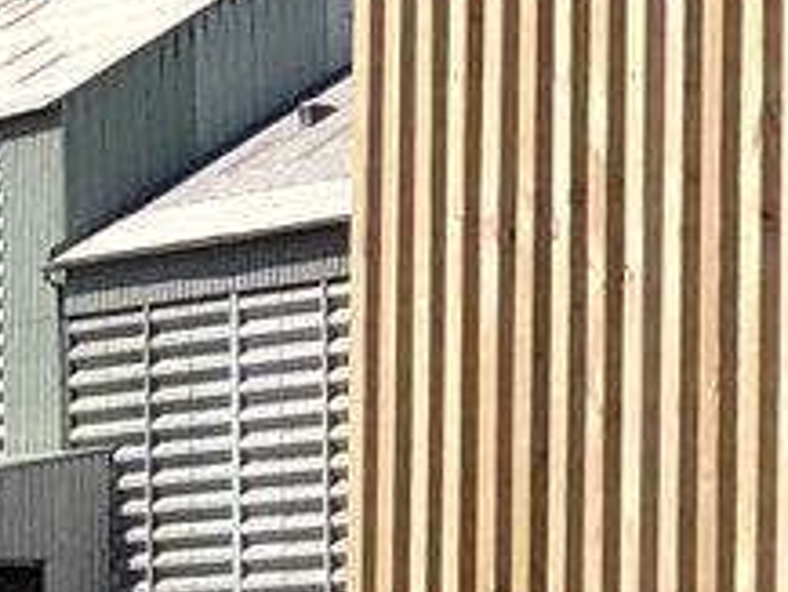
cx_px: 2713
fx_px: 4510
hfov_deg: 7.9
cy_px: 992
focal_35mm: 198
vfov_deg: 7.3
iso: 20
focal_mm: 3.99
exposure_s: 1/1297
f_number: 1.8
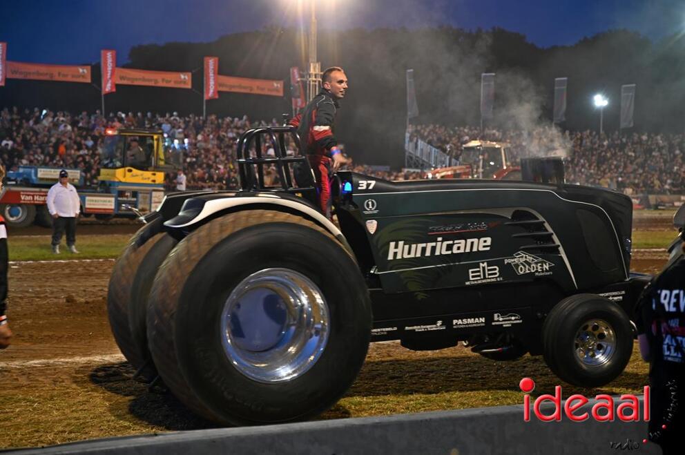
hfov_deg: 30.5
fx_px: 1254
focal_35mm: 66
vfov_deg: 20.6
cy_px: 228
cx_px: 342
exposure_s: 1/60
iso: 640
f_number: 2.8
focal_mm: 66
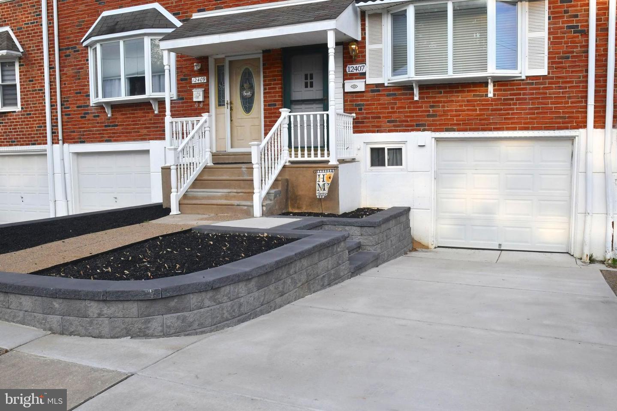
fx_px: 548
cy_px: 206
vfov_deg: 41.1
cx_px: 308
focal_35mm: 32
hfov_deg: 58.7
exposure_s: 1/500
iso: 1000
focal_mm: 16
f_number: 11
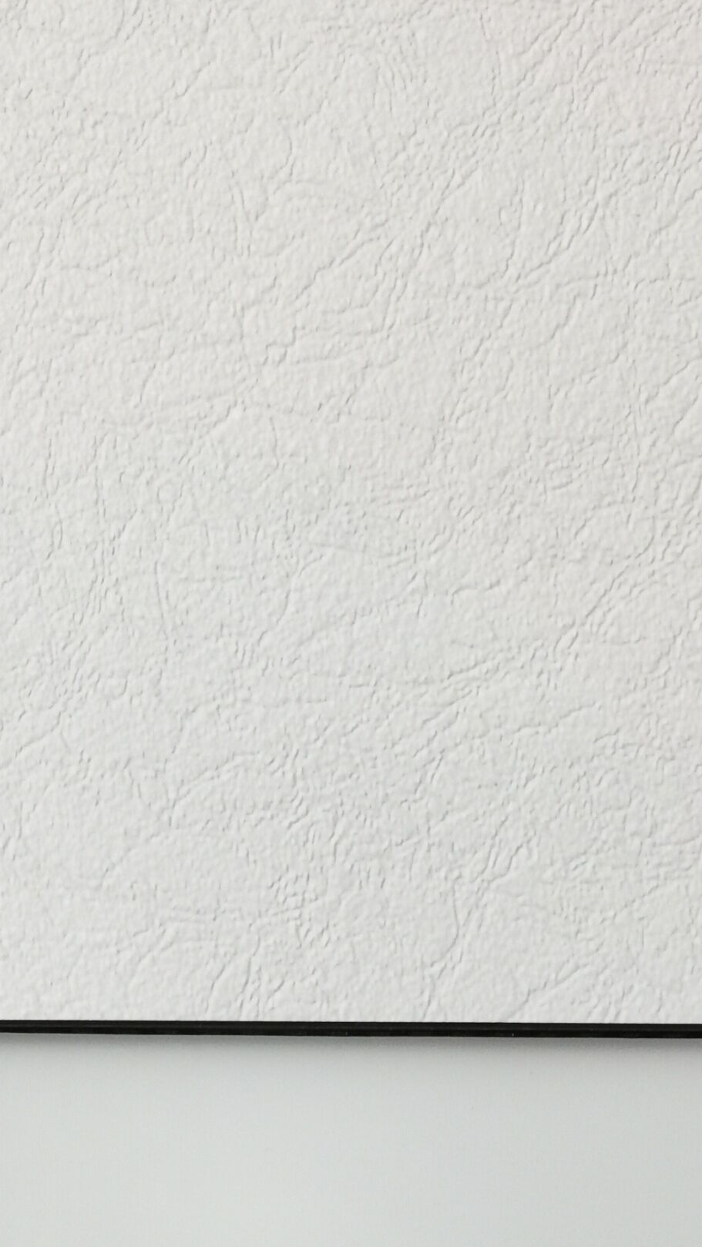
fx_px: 2680
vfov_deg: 25.8
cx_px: 333
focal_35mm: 81
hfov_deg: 14.9
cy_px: 957
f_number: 1.8
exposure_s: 1/25
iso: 400
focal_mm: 5.58
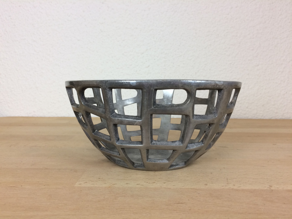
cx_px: 146
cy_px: 110
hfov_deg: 61.7
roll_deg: -0.6
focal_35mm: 29
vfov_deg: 48.2
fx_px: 245
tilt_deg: -4.3
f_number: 2.2
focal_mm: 4.15
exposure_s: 1/33
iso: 40
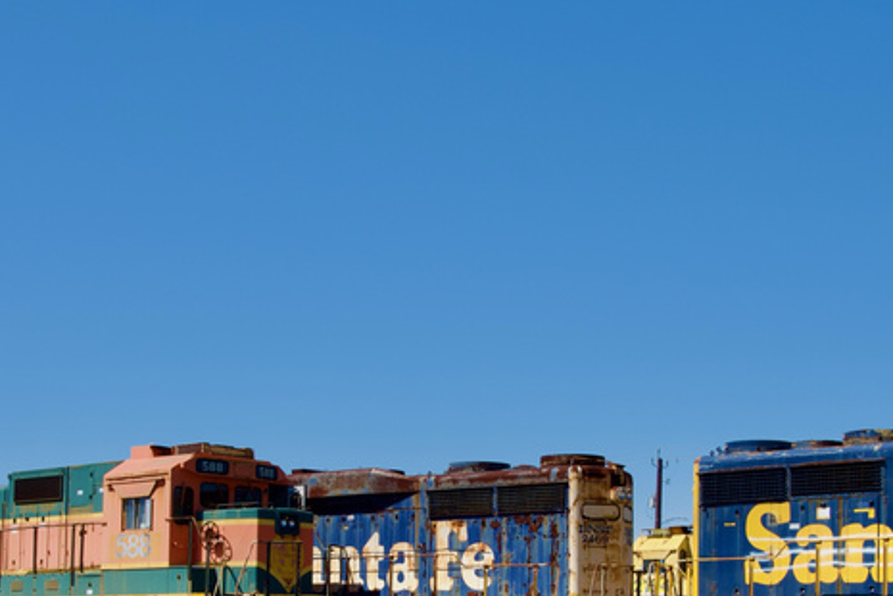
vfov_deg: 21.8
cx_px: 640
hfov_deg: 31.9
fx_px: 1538
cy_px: 427
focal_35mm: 62
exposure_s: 1/250
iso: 100
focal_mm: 24
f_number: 10
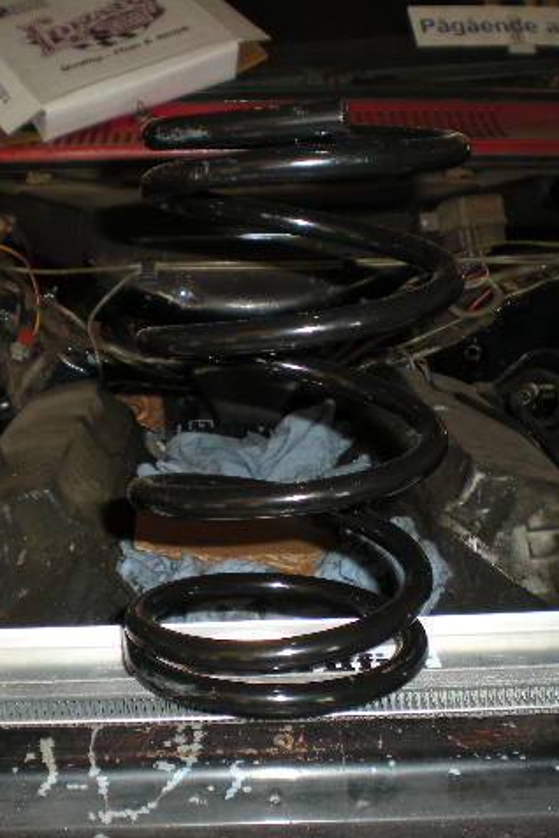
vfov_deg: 37.5
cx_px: 209
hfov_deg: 25.4
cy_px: 420
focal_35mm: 53
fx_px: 1234
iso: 64
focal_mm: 6.3
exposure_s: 1/60
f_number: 3.1
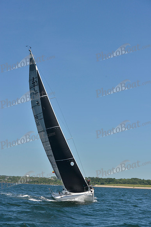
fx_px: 440
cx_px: 76
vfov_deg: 28.8
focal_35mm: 70
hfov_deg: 19.5
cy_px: 114
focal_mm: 70
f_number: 10
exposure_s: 1/1250
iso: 280
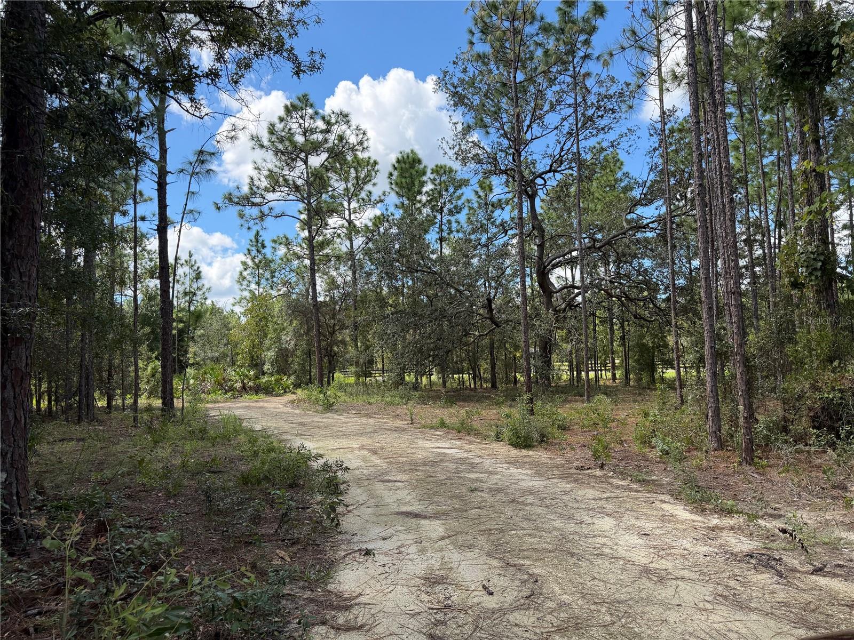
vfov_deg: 56.8
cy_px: 320
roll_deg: +1.9
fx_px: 592
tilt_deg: +4.3
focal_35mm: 24
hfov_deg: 71.6
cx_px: 427
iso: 100
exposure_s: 1/2445
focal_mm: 6.76
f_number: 1.78
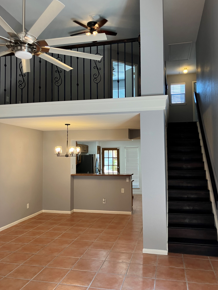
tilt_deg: +4.1
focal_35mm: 29
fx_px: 243
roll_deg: +0.4
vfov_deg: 61.7
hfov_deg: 48.2
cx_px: 112
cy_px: 144
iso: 64
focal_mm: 3.99
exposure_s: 1/60
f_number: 1.8
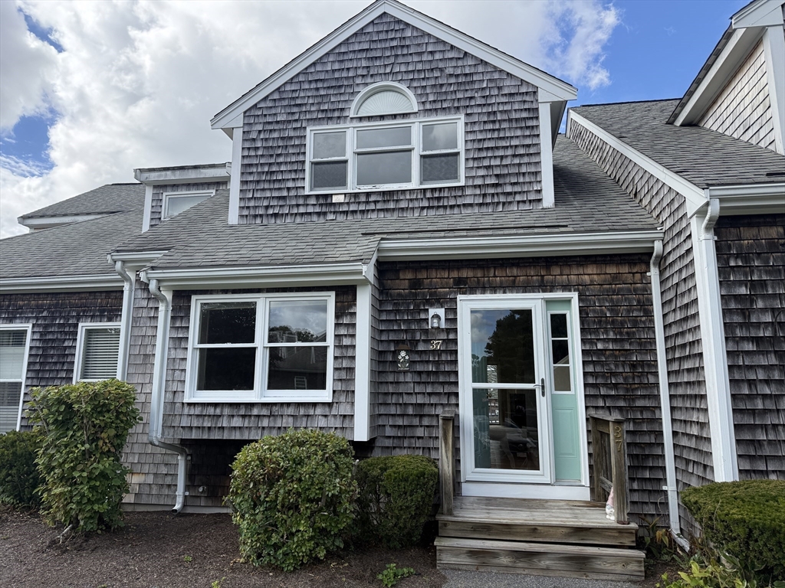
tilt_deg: +11.5
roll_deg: -0.1
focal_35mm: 24
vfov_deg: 56.8
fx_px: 544
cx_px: 392
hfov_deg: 71.6
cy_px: 294
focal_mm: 6.76
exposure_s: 1/2703
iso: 100
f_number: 1.78
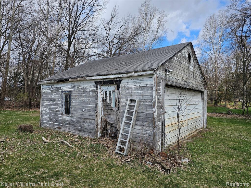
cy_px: 94
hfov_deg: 73.9
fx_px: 167
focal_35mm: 23
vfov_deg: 58.9
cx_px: 126
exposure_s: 1/722
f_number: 1.7
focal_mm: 6.3
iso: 10
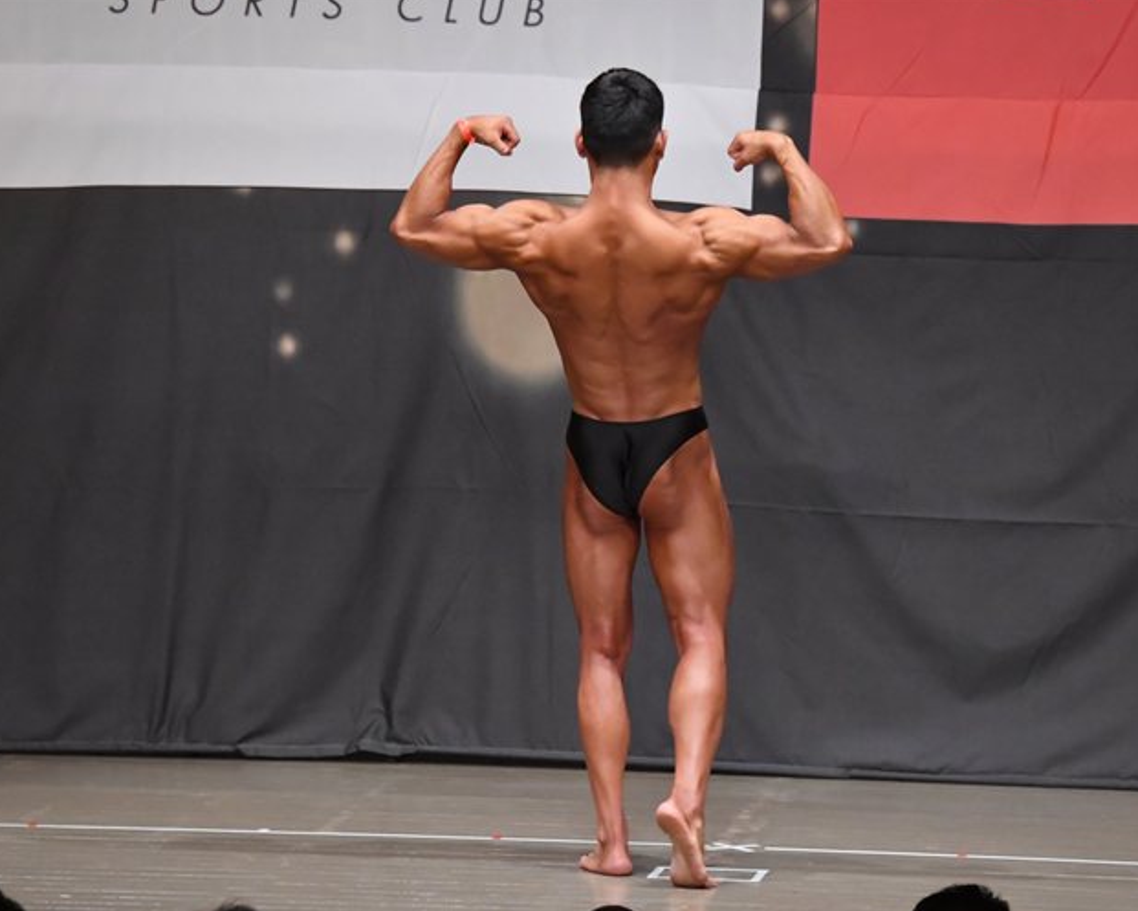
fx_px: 8556
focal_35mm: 254
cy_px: 462
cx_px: 639
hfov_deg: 7.6
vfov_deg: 6.1
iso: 6400
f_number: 5.6
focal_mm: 145
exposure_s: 1/400
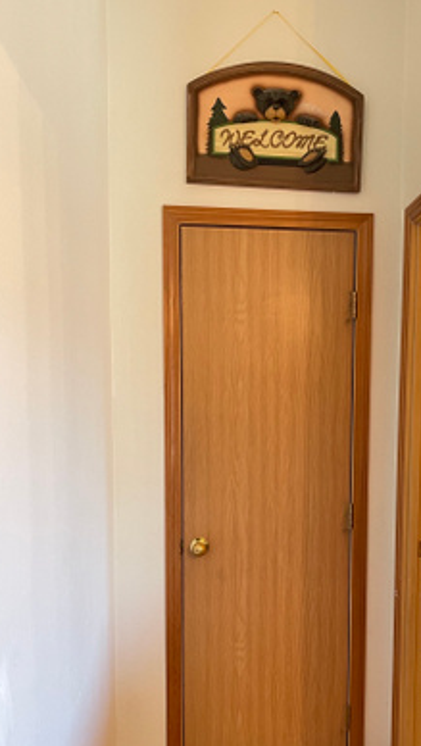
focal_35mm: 35
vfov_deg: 56.1
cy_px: 456
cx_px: 286
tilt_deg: -5.0
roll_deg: -0.6
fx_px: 693
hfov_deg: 33.5
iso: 200
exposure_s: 1/60
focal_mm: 5.1
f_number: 1.6
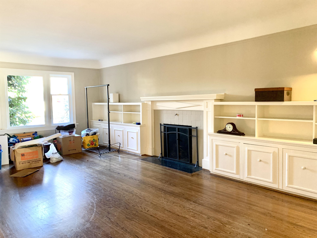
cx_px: 158
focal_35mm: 26
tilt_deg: -6.0
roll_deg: +1.7
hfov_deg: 67.3
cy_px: 119
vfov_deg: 53.1
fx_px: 238
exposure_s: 1/40
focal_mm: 4.25
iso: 250
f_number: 1.8
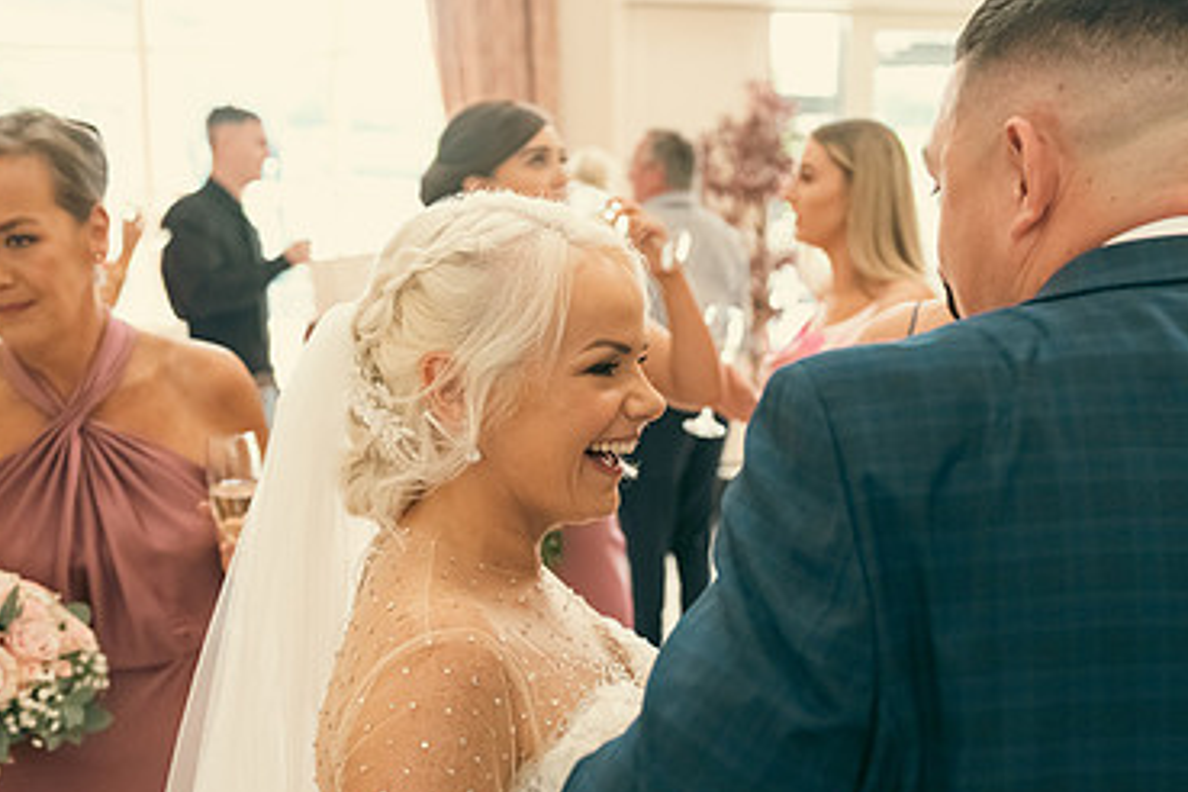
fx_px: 1815
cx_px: 808
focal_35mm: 55
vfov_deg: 24.4
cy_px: 562
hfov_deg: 35.8
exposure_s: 1/160
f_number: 3.5
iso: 1000
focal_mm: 35
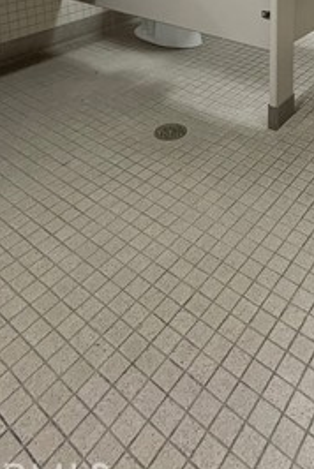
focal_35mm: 35
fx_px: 457
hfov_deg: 36.7
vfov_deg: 41.7
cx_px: 250
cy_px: -60
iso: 500
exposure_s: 1/60
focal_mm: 2.22
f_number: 2.2
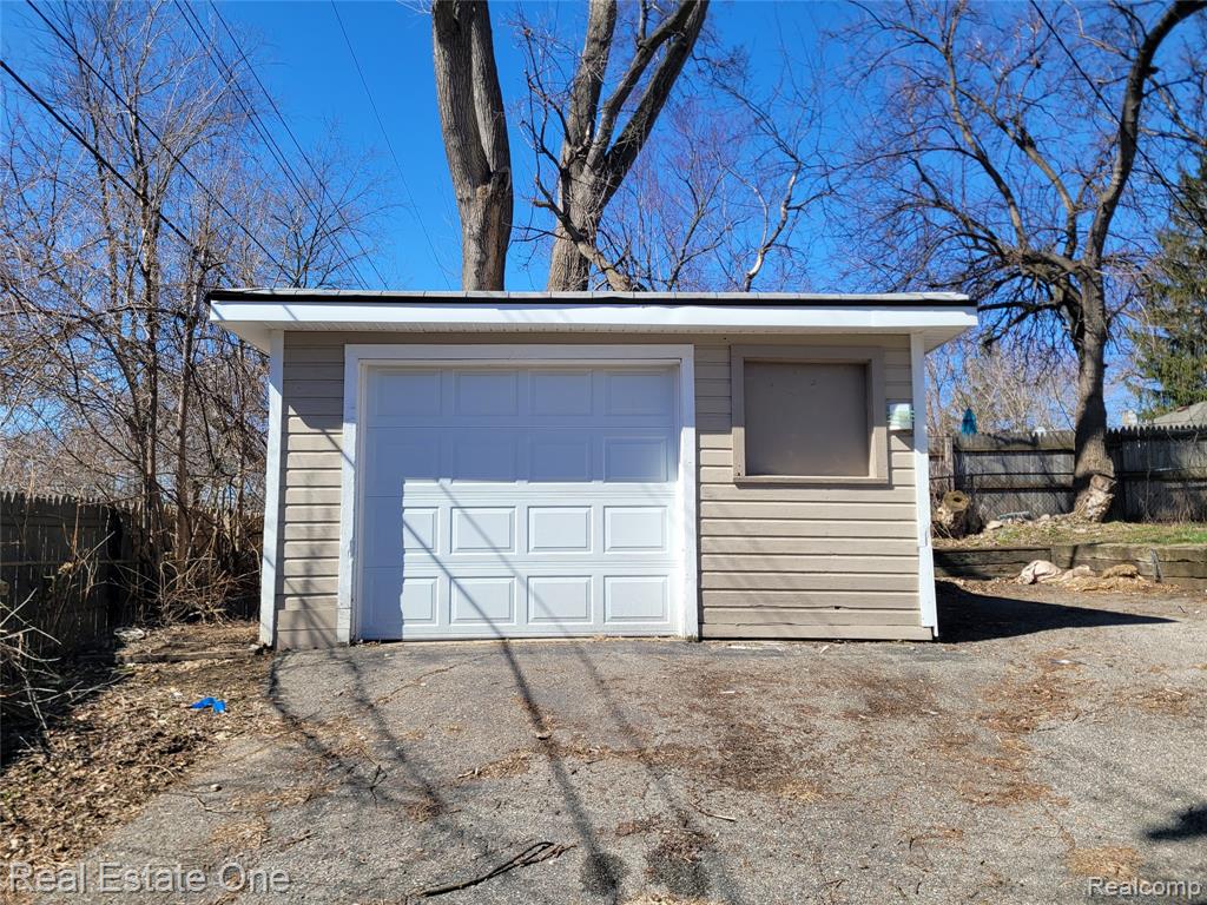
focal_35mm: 26
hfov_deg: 67.3
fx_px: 907
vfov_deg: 53.1
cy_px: 452
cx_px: 604
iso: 40
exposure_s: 1/1746
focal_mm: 5.4
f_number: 1.8
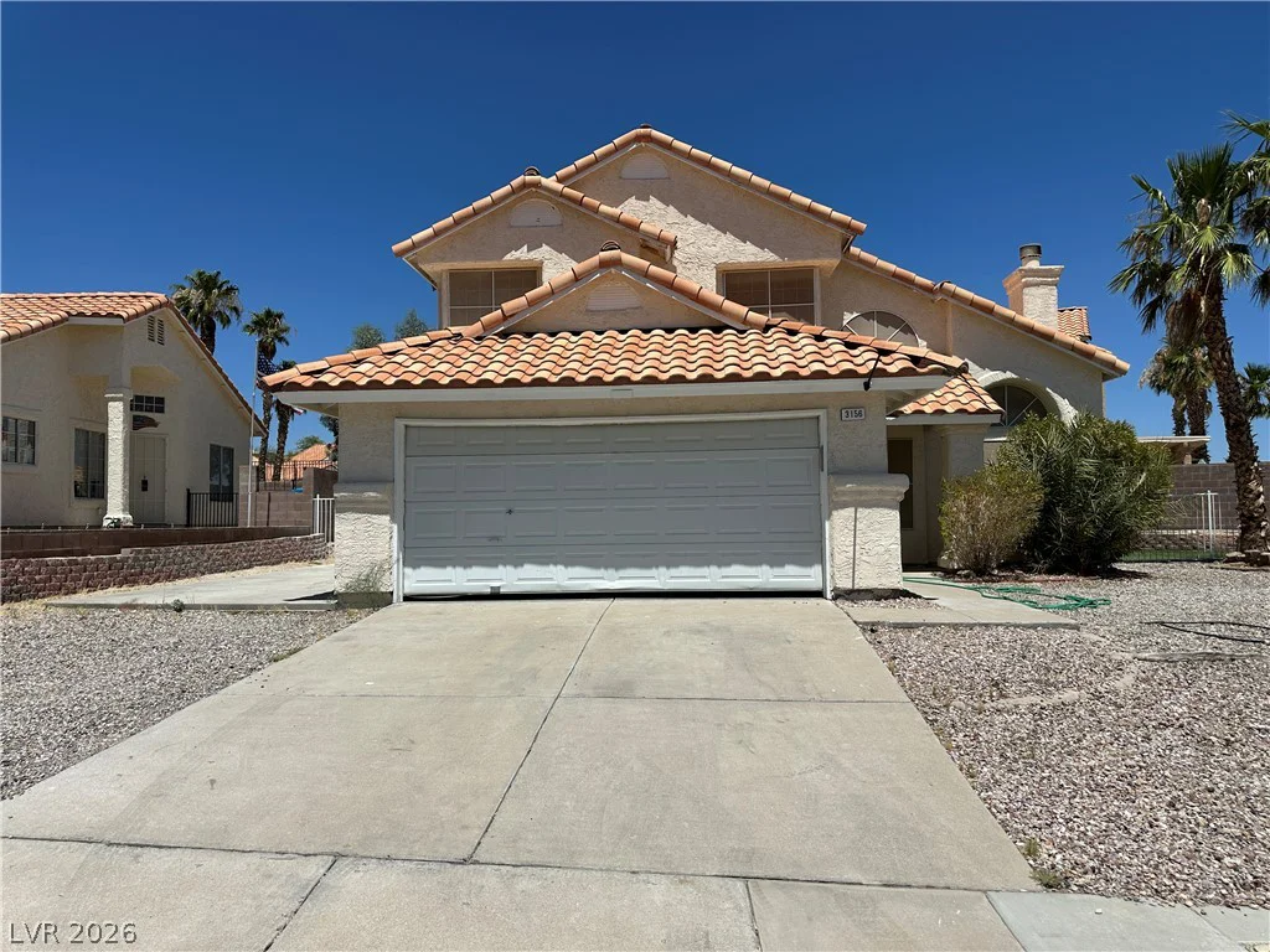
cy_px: 476
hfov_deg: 71.6
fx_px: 881
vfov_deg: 56.8
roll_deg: -0.2
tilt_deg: +3.2
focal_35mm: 24
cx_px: 635
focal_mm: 6.86
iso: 80
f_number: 1.78
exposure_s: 1/9709
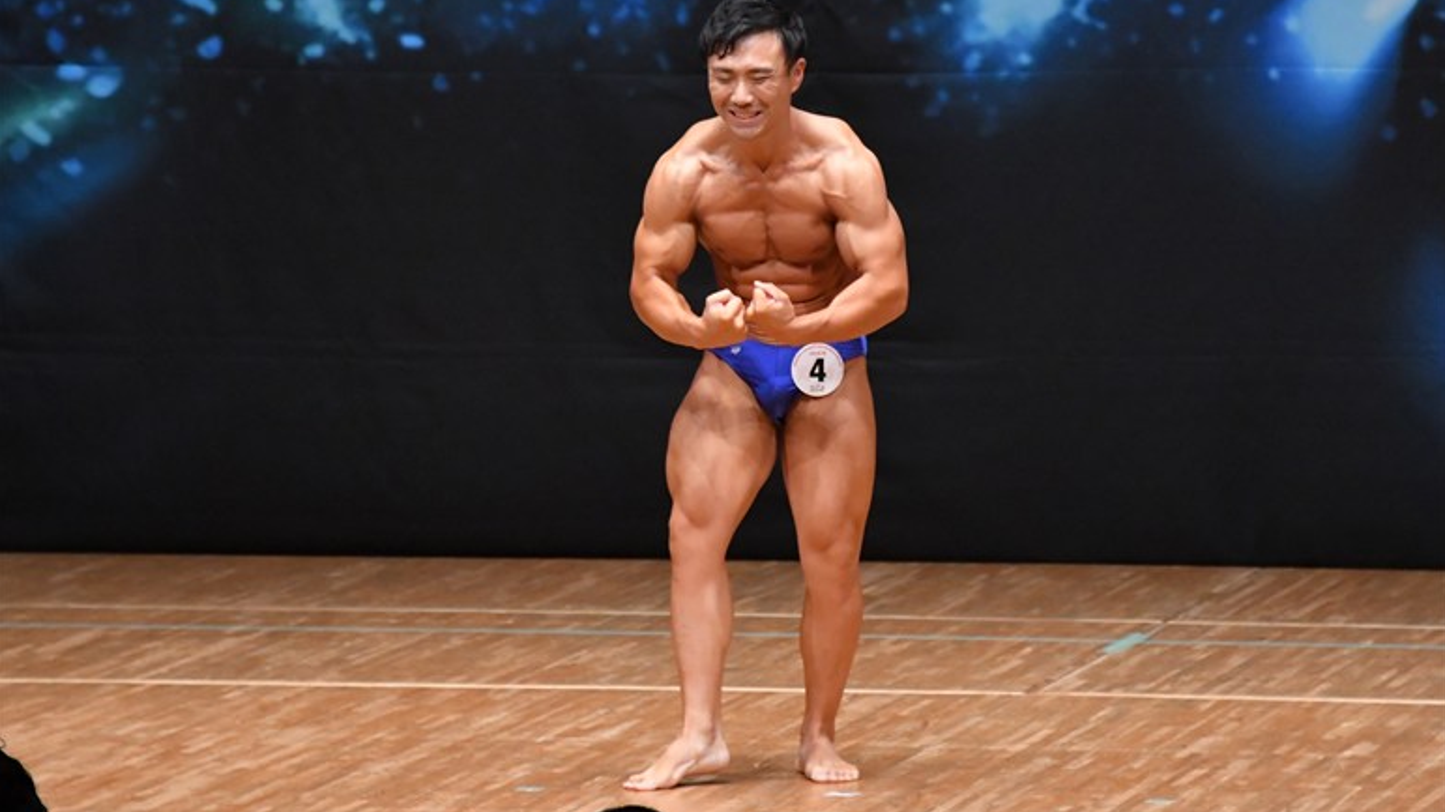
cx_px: 722
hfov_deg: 6.5
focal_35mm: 331
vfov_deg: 3.7
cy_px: 374
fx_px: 12681
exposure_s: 1/400
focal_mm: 210
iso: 6400
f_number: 5.6
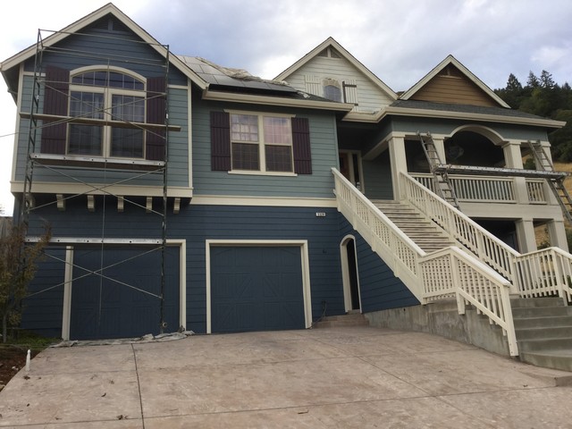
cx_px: 286
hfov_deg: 58.4
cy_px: 214
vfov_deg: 45.4
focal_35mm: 31
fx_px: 512
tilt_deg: +13.6
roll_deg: +2.4
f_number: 2.4
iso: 25
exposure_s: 1/120
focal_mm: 3.3
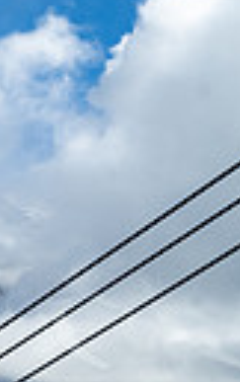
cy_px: 269
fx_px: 887
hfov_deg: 14.8
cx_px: -56
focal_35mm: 85
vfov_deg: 24.2
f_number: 4.5
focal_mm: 16
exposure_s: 1/340
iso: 320
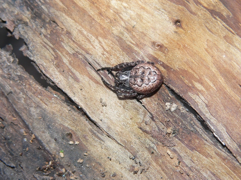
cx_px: 120
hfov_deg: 17.7
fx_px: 773
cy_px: 90
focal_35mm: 111
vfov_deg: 13.3
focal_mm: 18.4
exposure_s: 1/60
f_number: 4
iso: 100
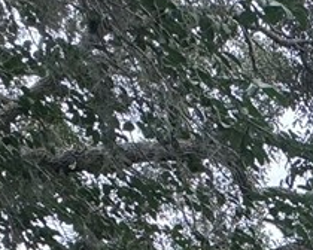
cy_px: 612
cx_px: 544
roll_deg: -0.8
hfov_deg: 16.0
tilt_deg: -0.7
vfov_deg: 11.8
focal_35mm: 104
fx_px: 963
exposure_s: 1/328
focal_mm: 2.22
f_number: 2.2
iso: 40
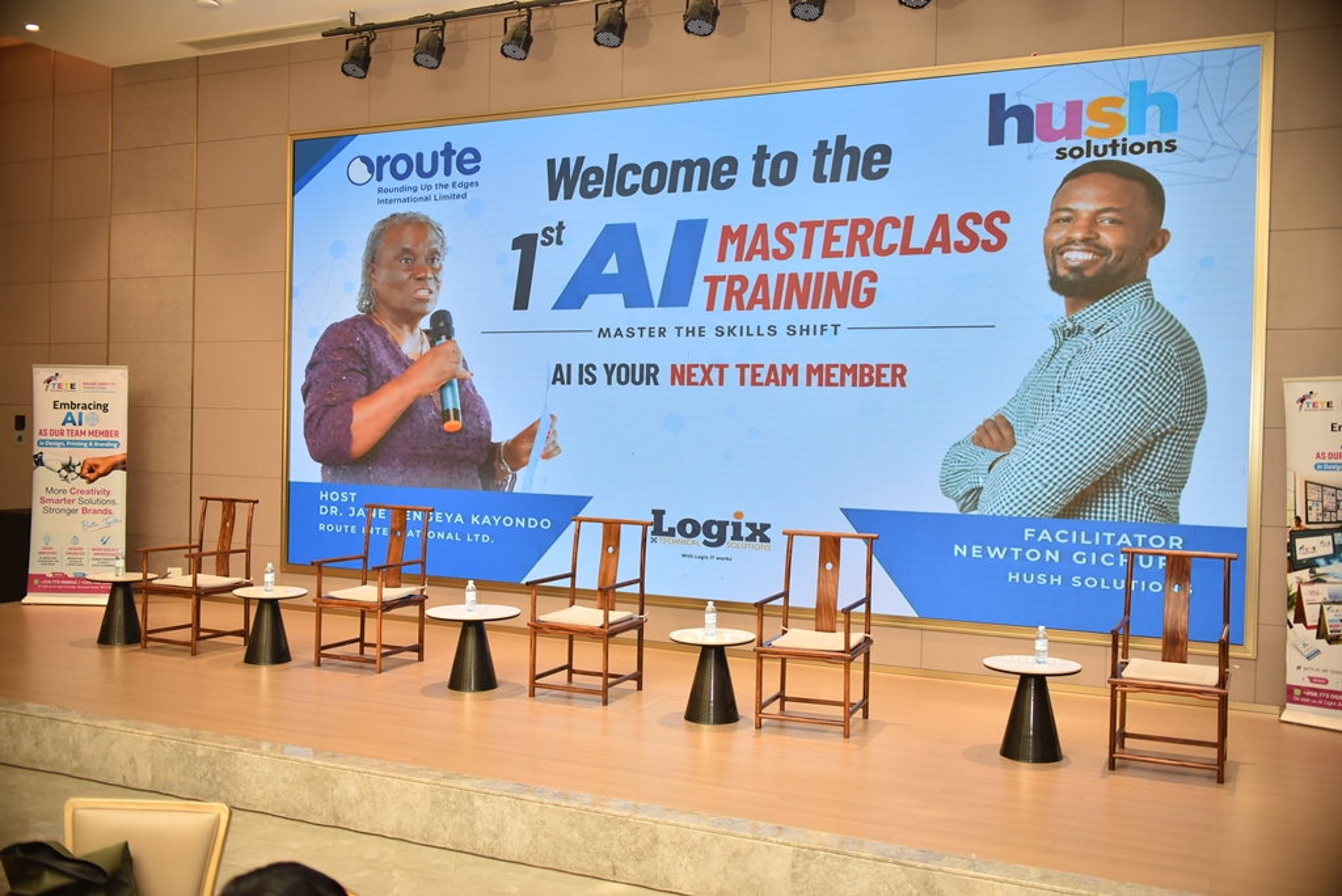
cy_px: 448
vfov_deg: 37.9
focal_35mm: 35
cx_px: 671
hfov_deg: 54.4
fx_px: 1305
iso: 500
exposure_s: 1/200
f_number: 2.8
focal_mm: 35
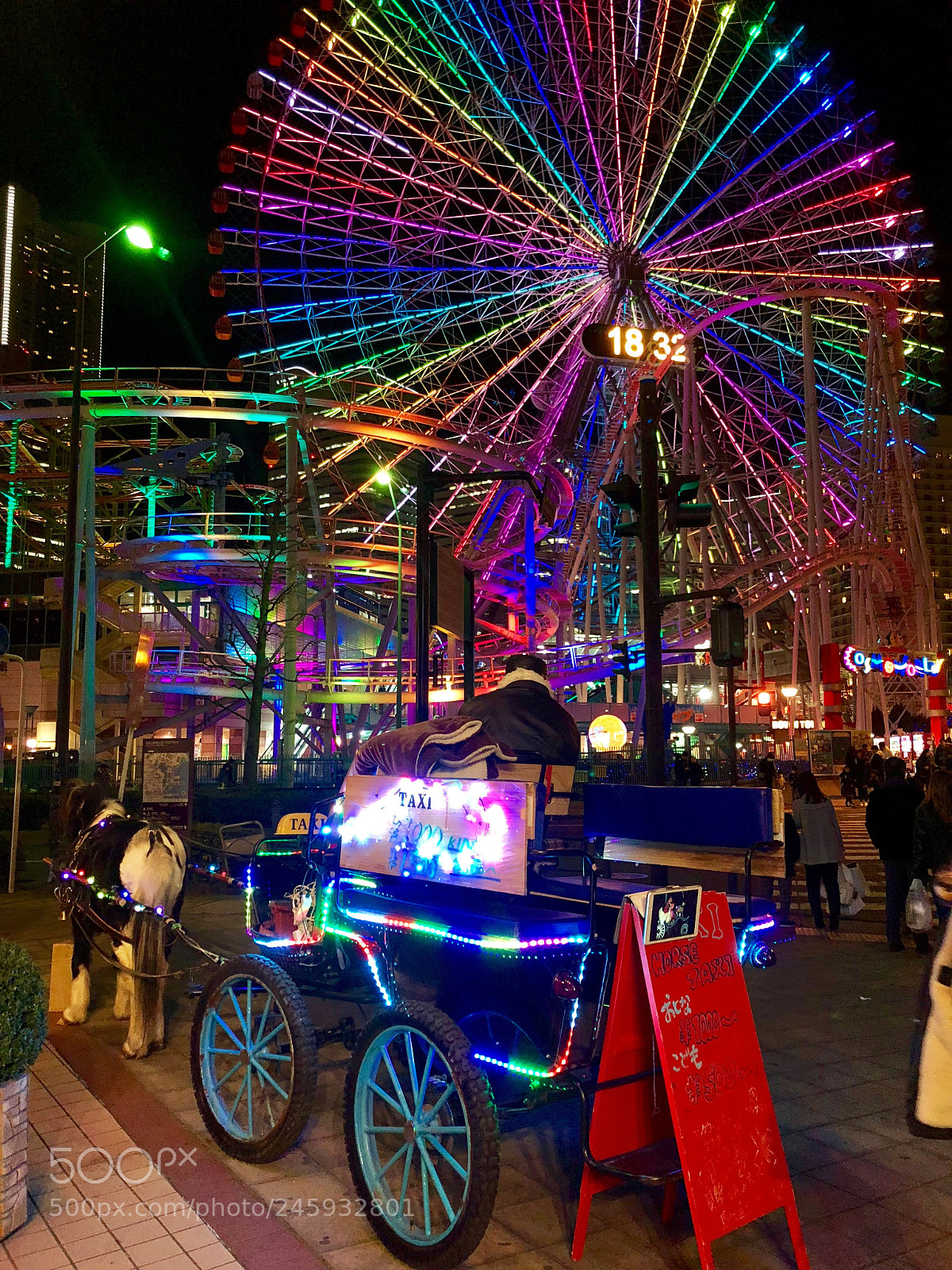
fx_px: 1063
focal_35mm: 29
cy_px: 635
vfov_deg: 61.7
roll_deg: +0.6
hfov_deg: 48.2
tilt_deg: +7.9
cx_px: 476
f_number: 1.8
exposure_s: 1/5
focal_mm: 3.99
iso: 100
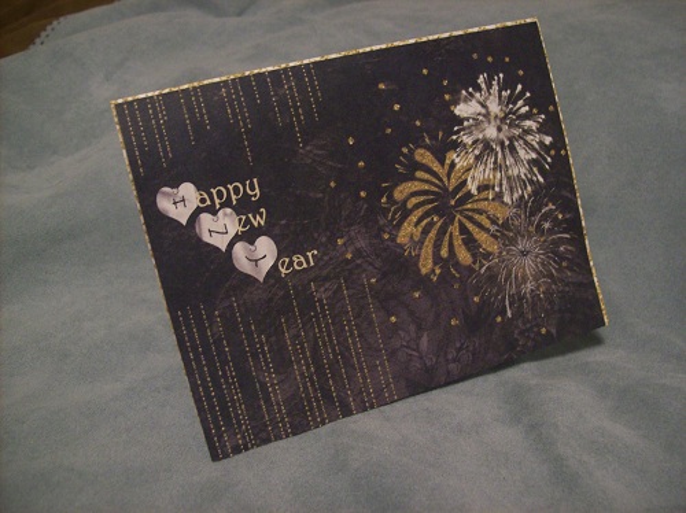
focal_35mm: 36
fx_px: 713
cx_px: 343
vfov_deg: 39.6
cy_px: 256
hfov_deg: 51.4
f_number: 2.7
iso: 200
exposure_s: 1/8
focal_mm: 6
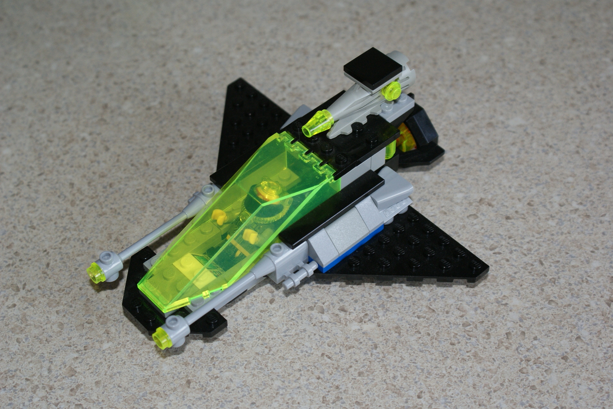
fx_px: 1149
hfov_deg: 29.9
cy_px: 204
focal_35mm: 68
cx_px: 306
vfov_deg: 20.2
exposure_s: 1/60
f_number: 5.6
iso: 400
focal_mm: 45
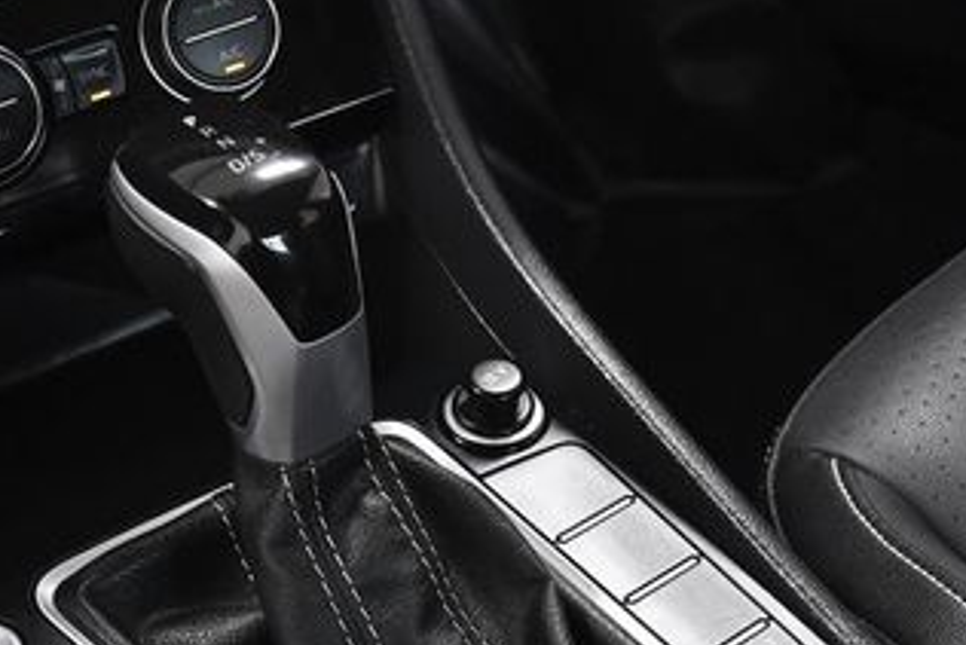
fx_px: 2121
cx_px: 364
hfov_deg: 25.6
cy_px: 475
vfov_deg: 17.2
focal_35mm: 79
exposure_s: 1/125
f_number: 5.6
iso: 2000
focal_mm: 26
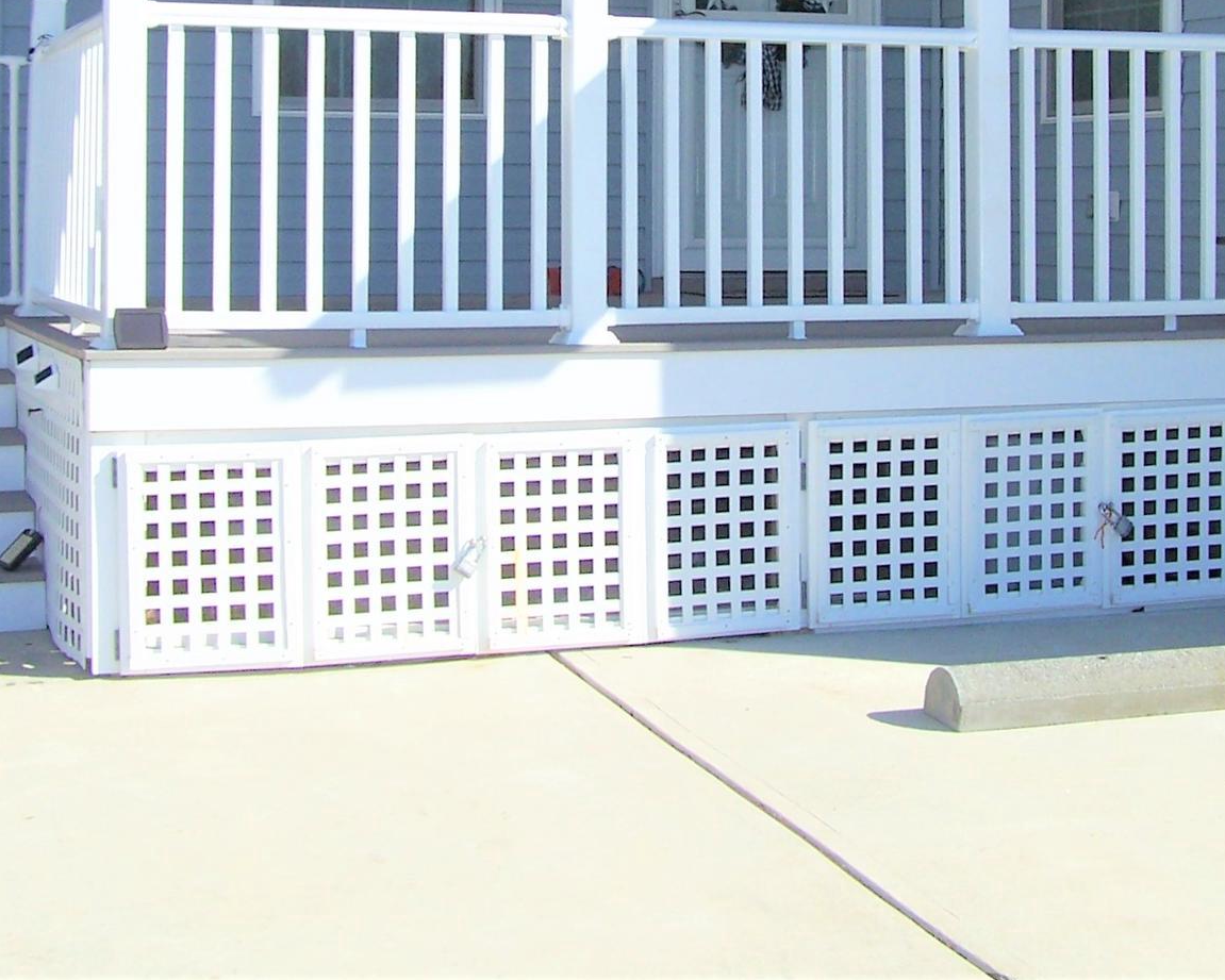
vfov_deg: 22.8
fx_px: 2393
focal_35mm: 66
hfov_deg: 28.7
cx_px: 679
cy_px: 165
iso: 80
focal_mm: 6.3
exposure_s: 1/1000
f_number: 4
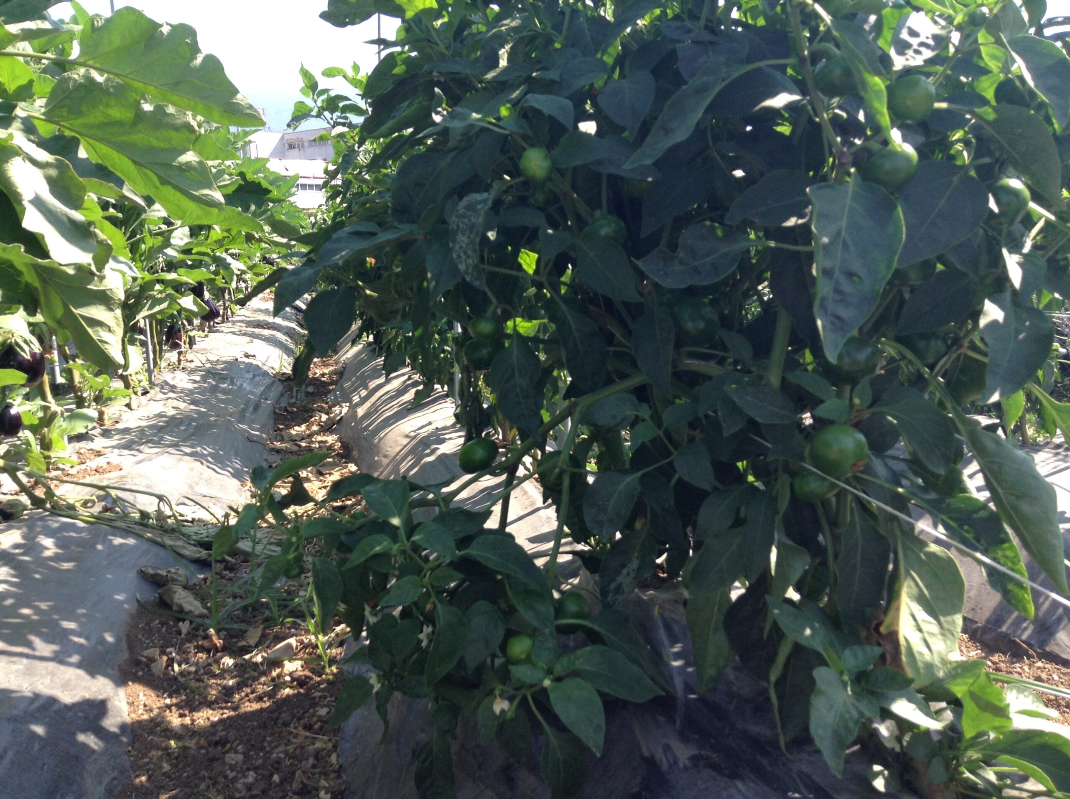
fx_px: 1019
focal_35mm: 33
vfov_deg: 42.8
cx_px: 535
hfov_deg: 55.4
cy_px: 400
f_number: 2.4
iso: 25
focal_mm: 3.3
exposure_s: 1/284
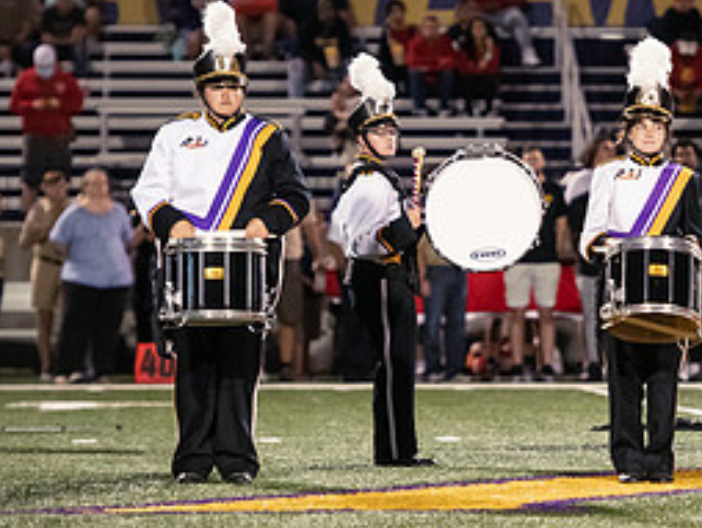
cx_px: 630
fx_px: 7125
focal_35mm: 351
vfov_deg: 4.2
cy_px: 211
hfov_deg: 5.6
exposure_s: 1/500
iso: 5000
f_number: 3.2
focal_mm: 160
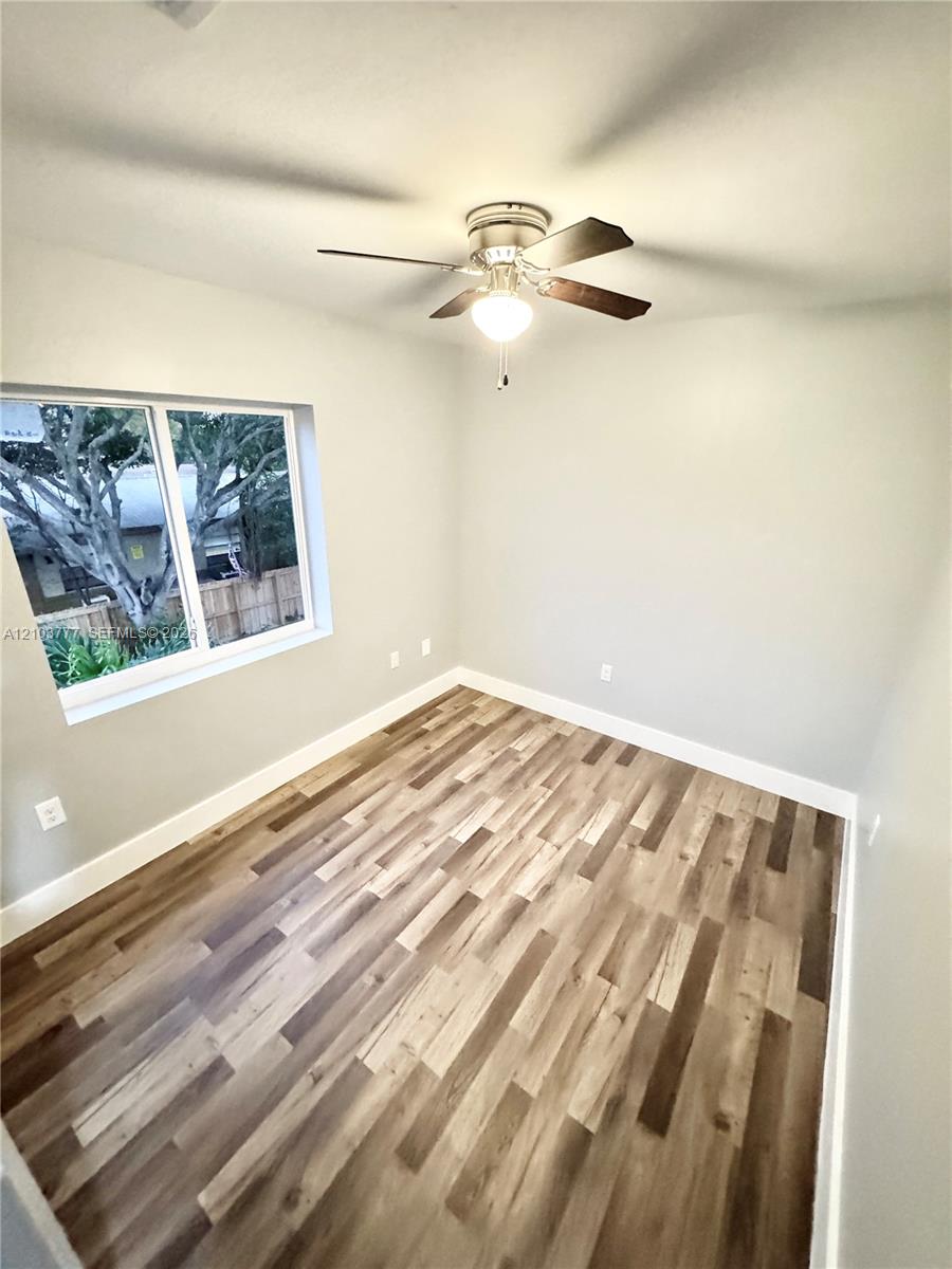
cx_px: 476
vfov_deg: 102.1
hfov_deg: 85.7
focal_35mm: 14
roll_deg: -1.1
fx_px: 513
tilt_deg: -18.5
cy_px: 634
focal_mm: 2.22
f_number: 2.2
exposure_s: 1/60
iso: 1250
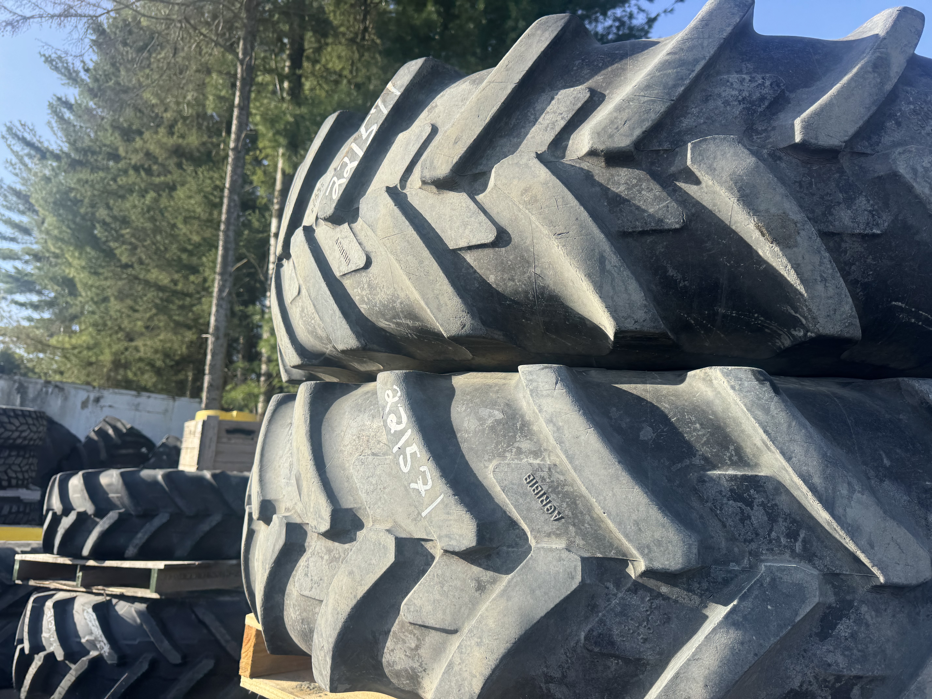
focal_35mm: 24
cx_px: 466
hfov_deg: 71.6
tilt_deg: +6.6
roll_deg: +1.1
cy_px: 350
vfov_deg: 56.8
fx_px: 646
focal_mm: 6.76
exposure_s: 1/1818
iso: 80
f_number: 1.78
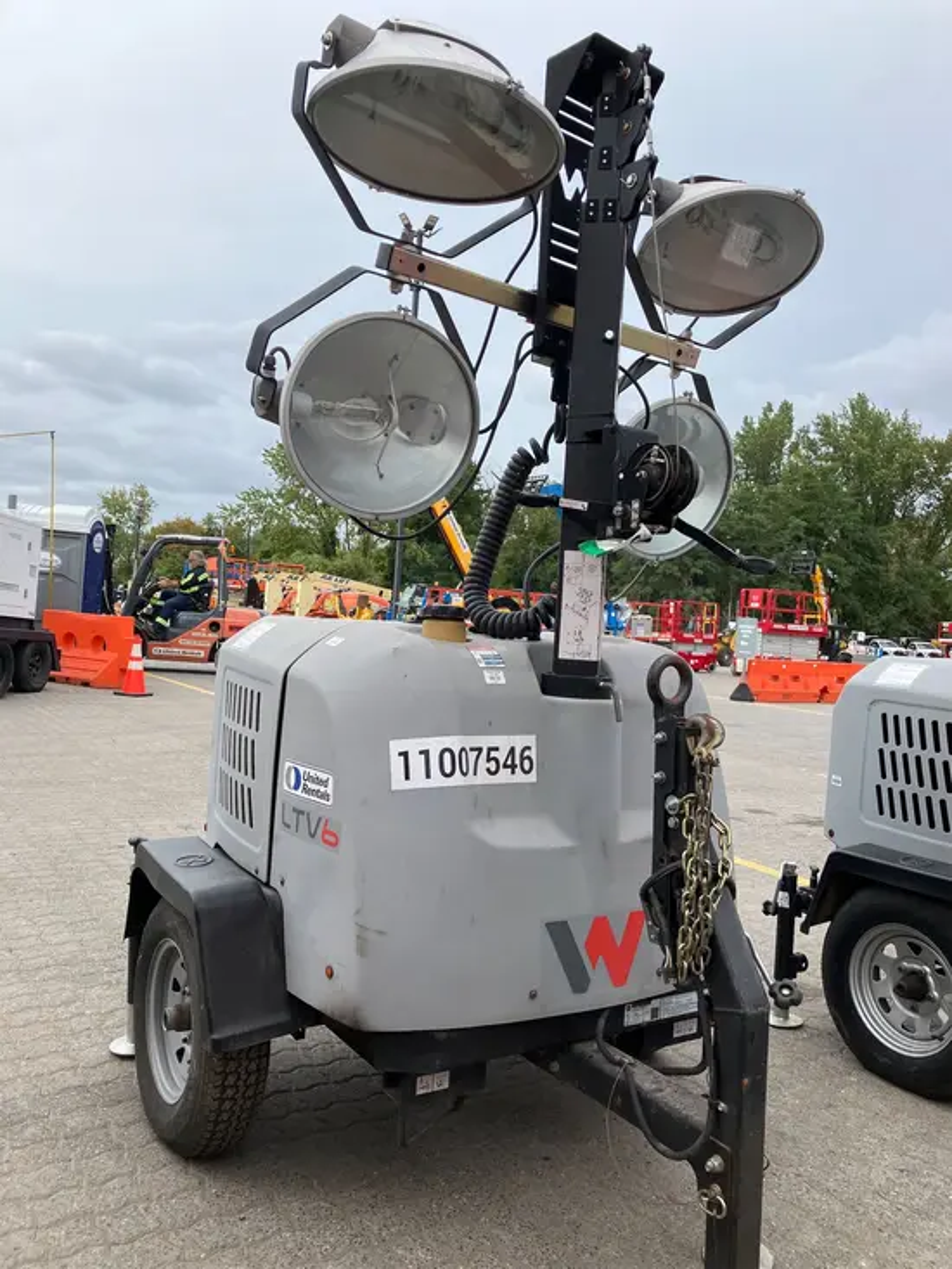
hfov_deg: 49.8
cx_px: 476
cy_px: 634
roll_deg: -4.1
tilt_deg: -1.2
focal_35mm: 28
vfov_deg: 63.4
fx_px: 1026
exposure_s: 1/1245
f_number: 1.8
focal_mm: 3.99
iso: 32
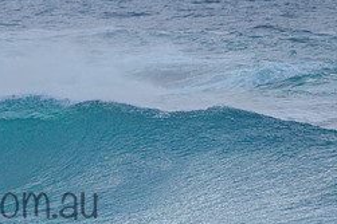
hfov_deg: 1.5
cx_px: -75
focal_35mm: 1418
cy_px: 157
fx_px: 13265
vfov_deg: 1.0
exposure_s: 1/2000
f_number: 5.6
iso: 720
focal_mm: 500
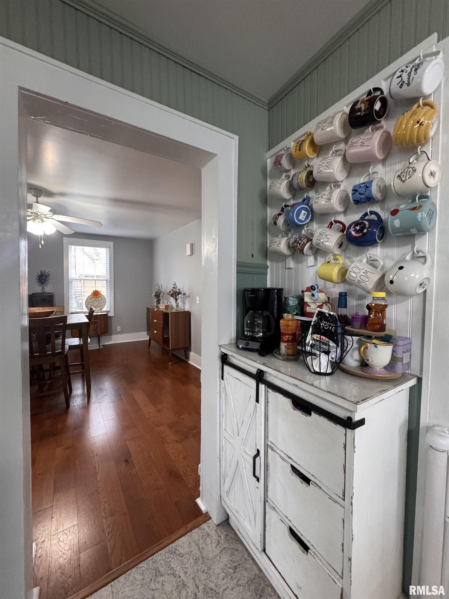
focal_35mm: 14
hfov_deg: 85.7
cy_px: 300
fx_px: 242
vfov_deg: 102.1
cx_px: 224
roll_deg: -0.2
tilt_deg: -1.1
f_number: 2.2
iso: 500
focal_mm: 2.22
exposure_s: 1/60
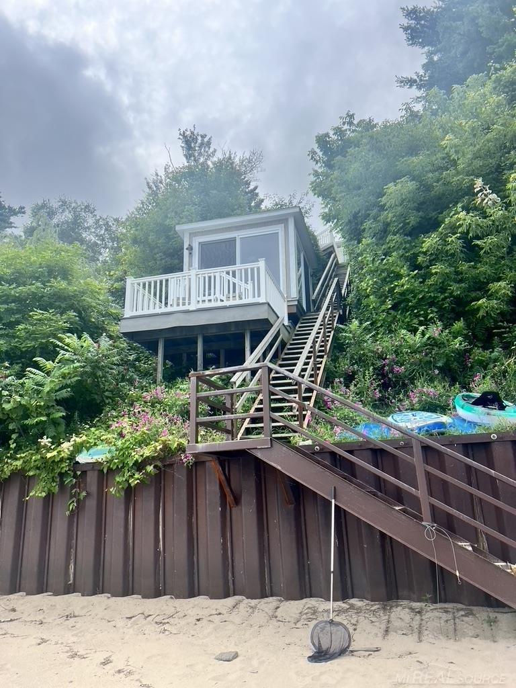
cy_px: 344
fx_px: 517
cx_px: 258
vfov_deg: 67.3
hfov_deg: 53.1
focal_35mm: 26
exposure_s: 1/1869
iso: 50
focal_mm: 5.7
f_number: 1.5
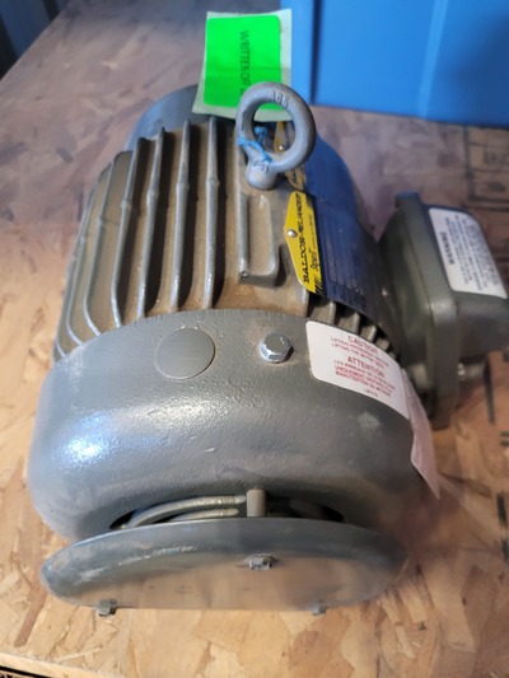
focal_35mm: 26
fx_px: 510
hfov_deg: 53.1
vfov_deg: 67.3
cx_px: 254
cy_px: 339
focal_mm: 5.4
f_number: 1.8
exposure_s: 1/40
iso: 640
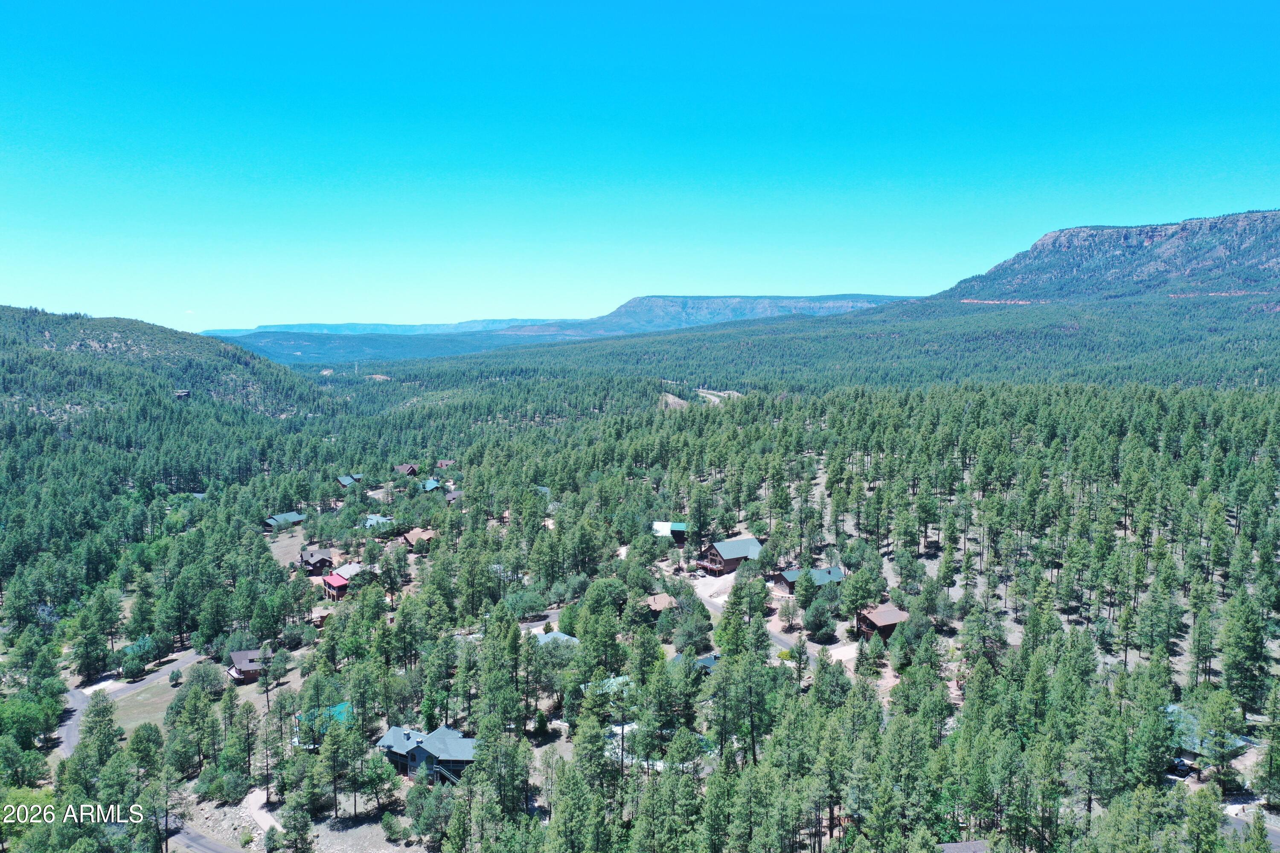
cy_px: 426
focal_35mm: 28
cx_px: 640
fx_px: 995
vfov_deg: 46.4
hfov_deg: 65.5
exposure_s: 1/240
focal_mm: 10.26
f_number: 5
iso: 100
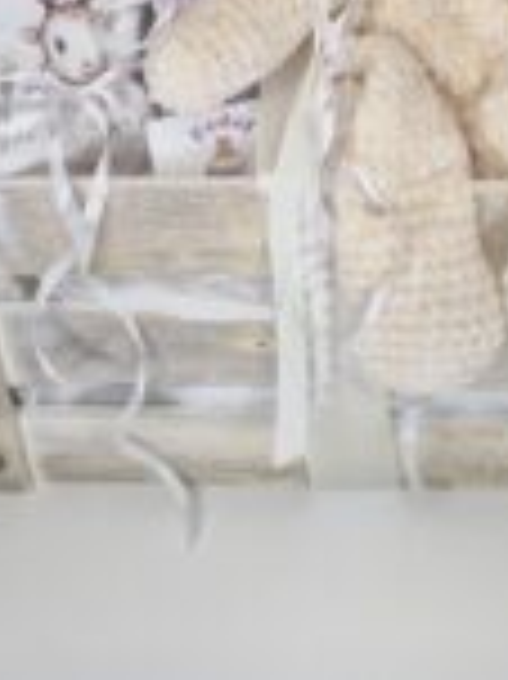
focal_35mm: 61
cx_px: 387
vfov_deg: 29.4
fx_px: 1195
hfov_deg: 23.7
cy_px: -14
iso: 50
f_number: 1.8
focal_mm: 5.54
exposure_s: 1/282
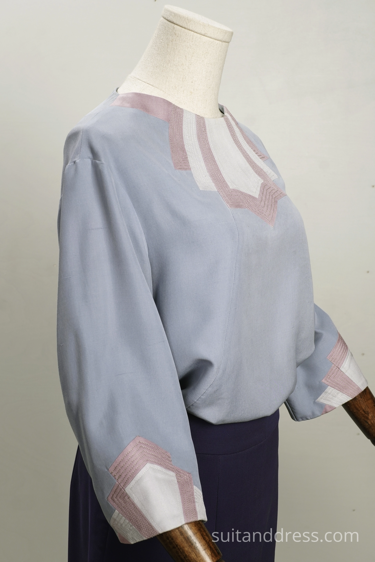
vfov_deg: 41.1
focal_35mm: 48
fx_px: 750
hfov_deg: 28.1
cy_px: 281
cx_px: 188
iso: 320
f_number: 8
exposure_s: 1/25
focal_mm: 32
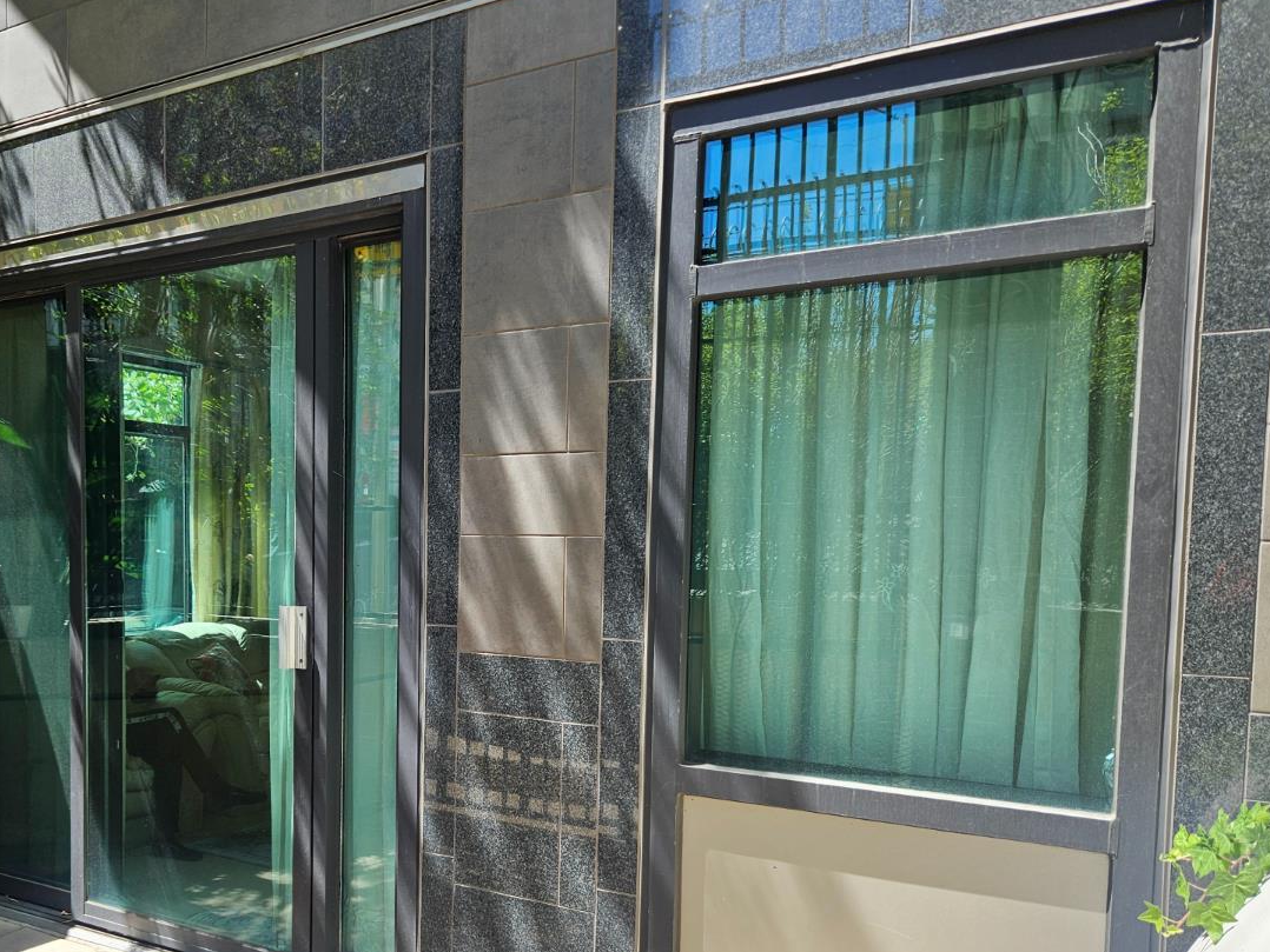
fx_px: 1174
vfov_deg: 43.6
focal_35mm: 32
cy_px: 634
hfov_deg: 55.4
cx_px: 408
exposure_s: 1/408
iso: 25
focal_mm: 5.4
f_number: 1.8
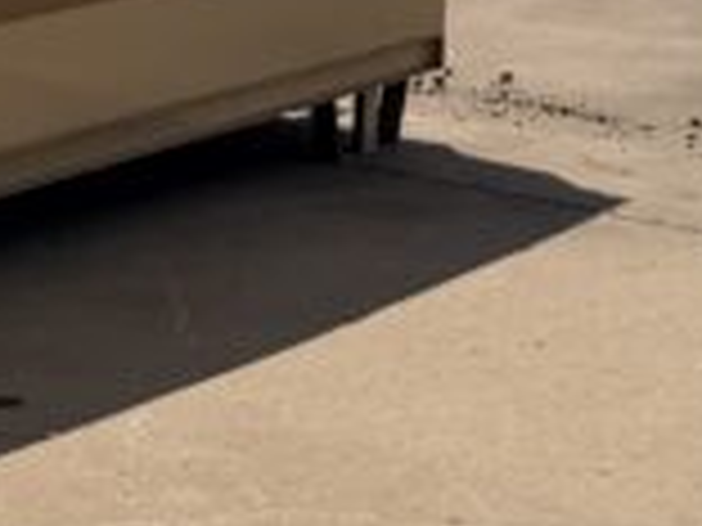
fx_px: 3204
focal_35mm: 158
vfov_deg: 9.2
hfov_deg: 12.1
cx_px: -243
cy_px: -207
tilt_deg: -5.2
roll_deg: -2.1
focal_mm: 6.76
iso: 80
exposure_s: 1/10309
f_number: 1.78
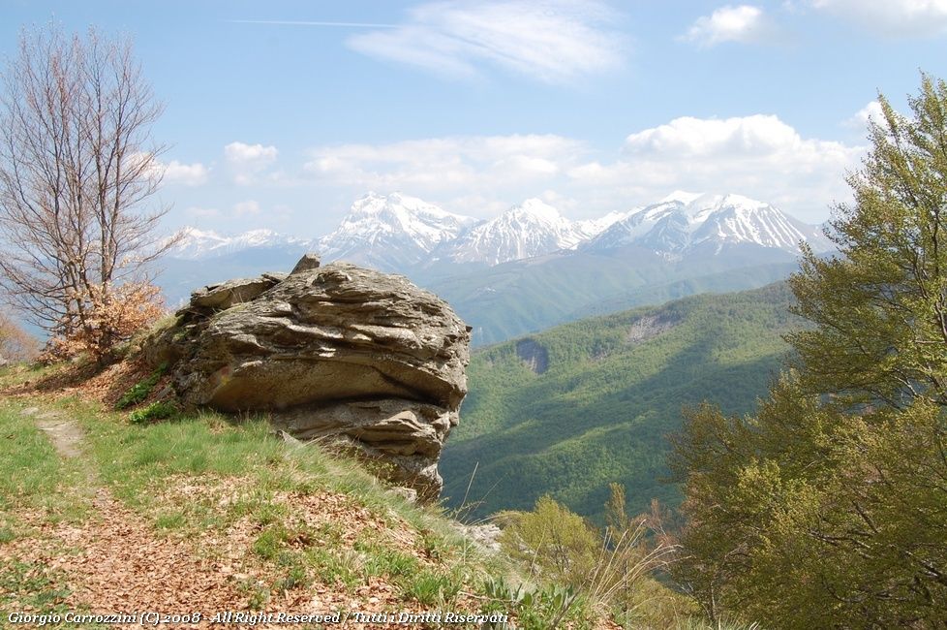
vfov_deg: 36.8
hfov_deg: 53.2
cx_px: 474
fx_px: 946
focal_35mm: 36
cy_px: 315
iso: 200
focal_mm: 24
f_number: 9
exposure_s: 1/250
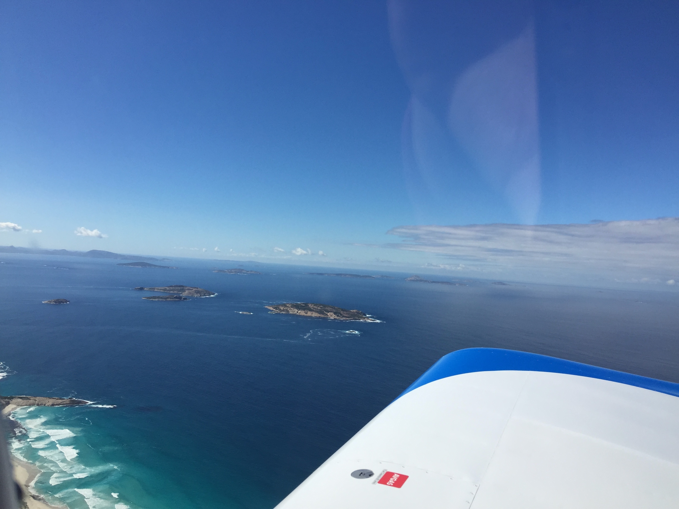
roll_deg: -2.9
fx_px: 569
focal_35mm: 29
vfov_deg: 48.2
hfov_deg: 61.7
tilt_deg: -0.6
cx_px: 340
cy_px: 254
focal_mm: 4.15
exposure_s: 1/3300
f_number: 2.2
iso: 32
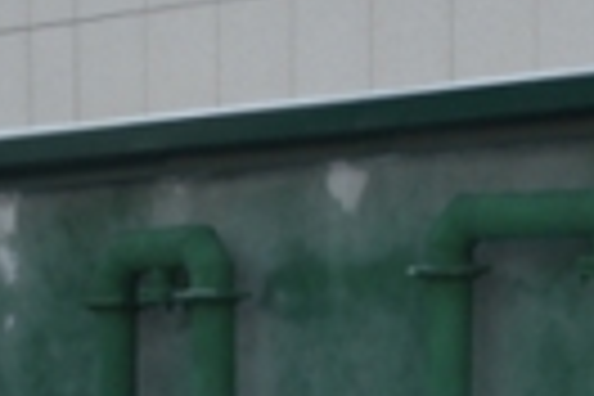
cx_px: -342
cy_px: 720
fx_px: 3943
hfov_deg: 8.4
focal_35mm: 239
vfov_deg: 5.7
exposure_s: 1/125
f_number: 5.6
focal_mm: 28
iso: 140
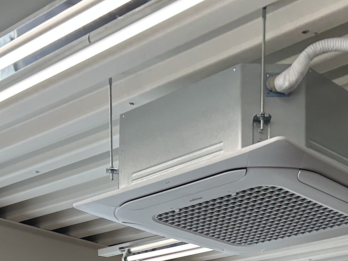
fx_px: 804
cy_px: 345
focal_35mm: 80
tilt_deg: +7.2
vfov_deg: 17.3
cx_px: 201
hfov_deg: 24.4
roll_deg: -2.9
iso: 50
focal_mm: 5.7
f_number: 1.5
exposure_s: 1/621
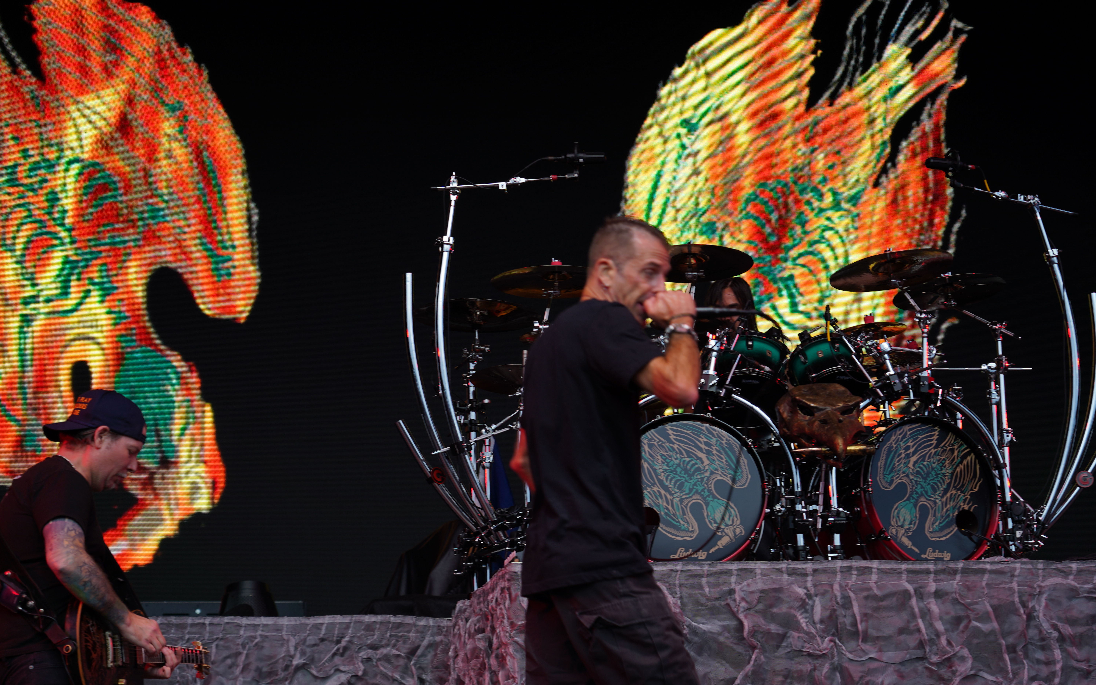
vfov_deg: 16.5
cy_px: 356
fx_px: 2360
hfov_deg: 26.1
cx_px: 551
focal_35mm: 79
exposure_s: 1/100
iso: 100
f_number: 4.5
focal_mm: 77
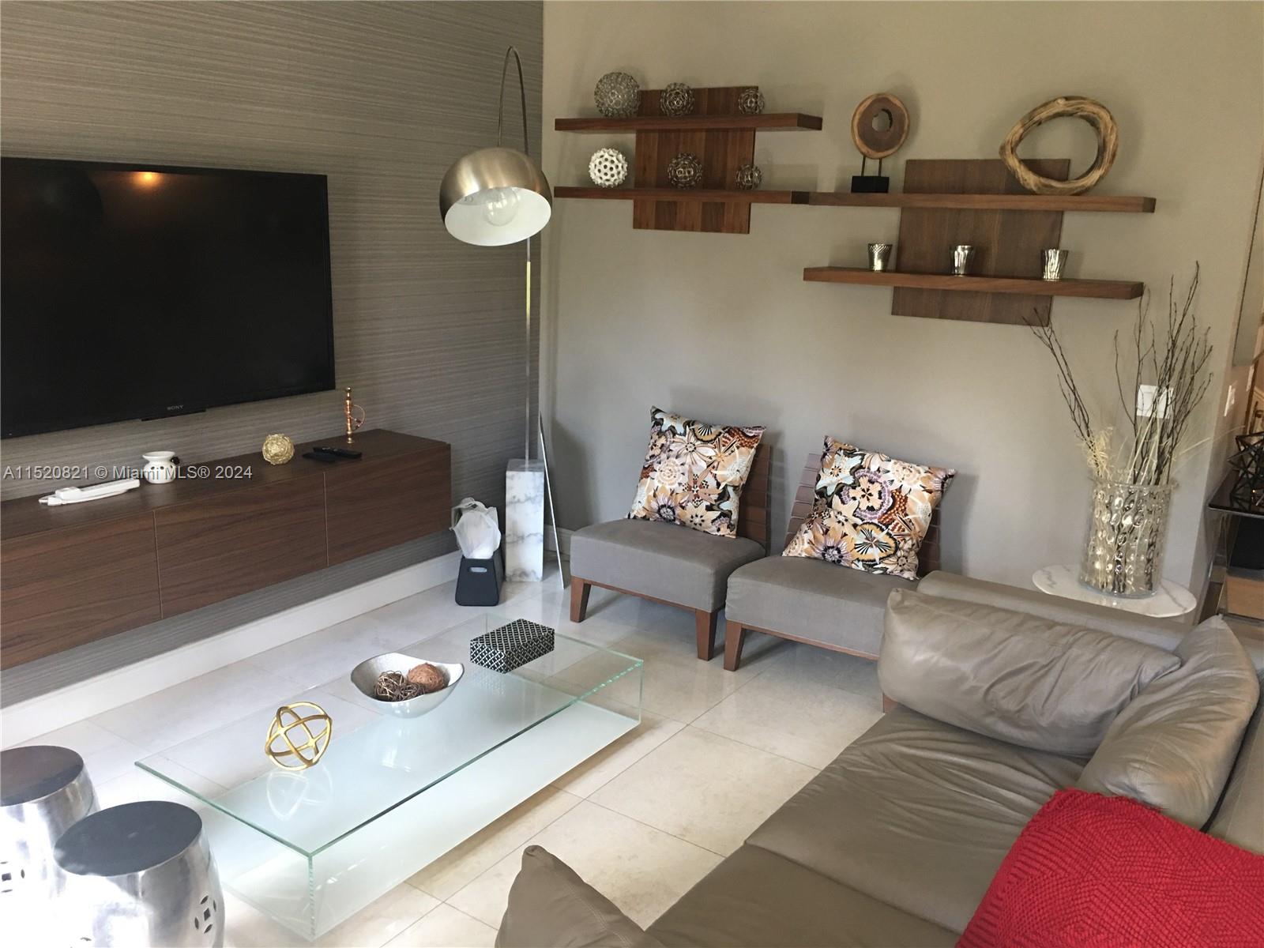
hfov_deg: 61.7
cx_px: 632
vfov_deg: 48.2
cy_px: 474
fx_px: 1059
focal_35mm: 29
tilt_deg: -12.0
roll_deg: -2.7
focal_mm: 4.15
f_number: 2.2
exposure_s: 1/15
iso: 64
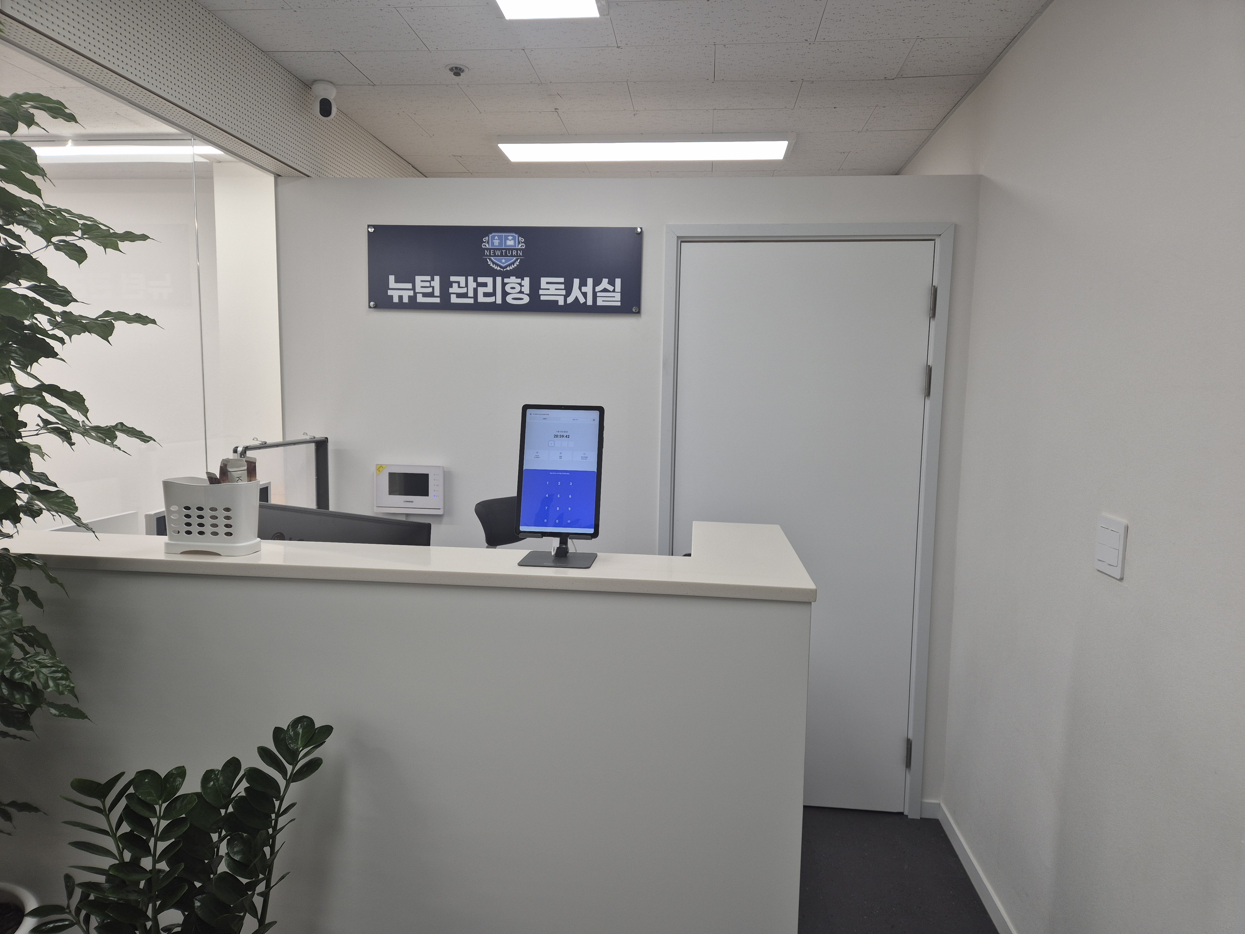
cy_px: 467
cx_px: 622
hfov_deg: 73.9
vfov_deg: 58.9
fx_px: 827
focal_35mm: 23
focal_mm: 5.4
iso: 32
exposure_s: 1/120
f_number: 1.8
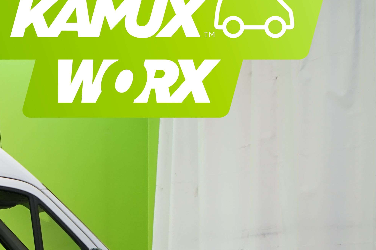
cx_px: -191
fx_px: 919
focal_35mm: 88
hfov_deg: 19.9
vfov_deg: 14.9
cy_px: 311
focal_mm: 29
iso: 500
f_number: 5.6
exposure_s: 1/50
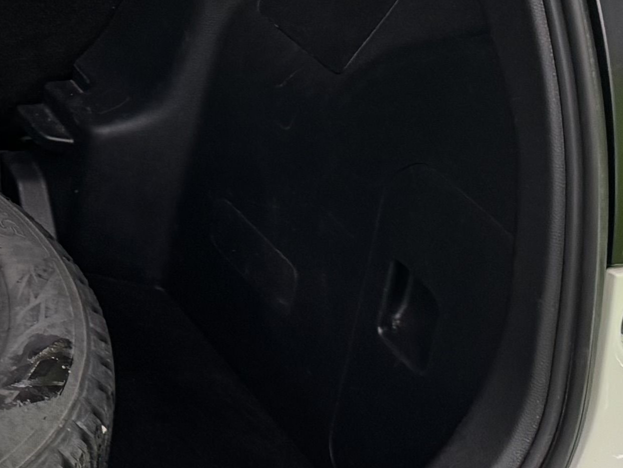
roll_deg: -0.8
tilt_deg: -26.4
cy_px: 30
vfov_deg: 13.3
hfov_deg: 15.8
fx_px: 1980
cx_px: -420
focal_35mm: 110
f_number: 1.78
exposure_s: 1/50
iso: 250
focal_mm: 6.76
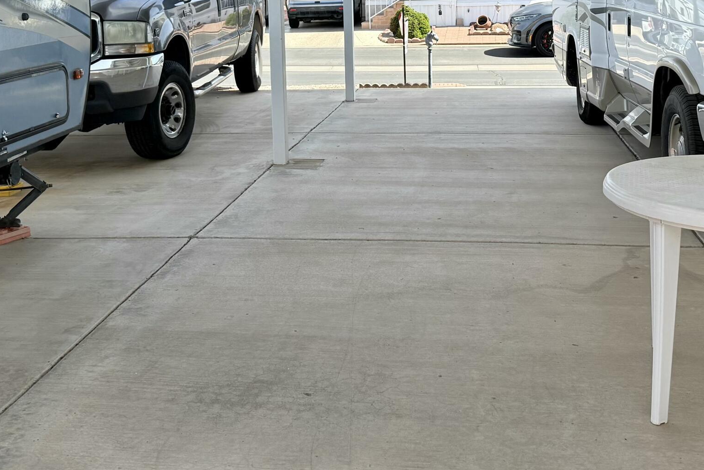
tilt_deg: -4.6
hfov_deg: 40.3
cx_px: 349
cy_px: 53
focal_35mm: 49
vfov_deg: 26.7
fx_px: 958
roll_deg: +1.2
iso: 100
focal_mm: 6.76
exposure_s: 1/2525
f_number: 1.78
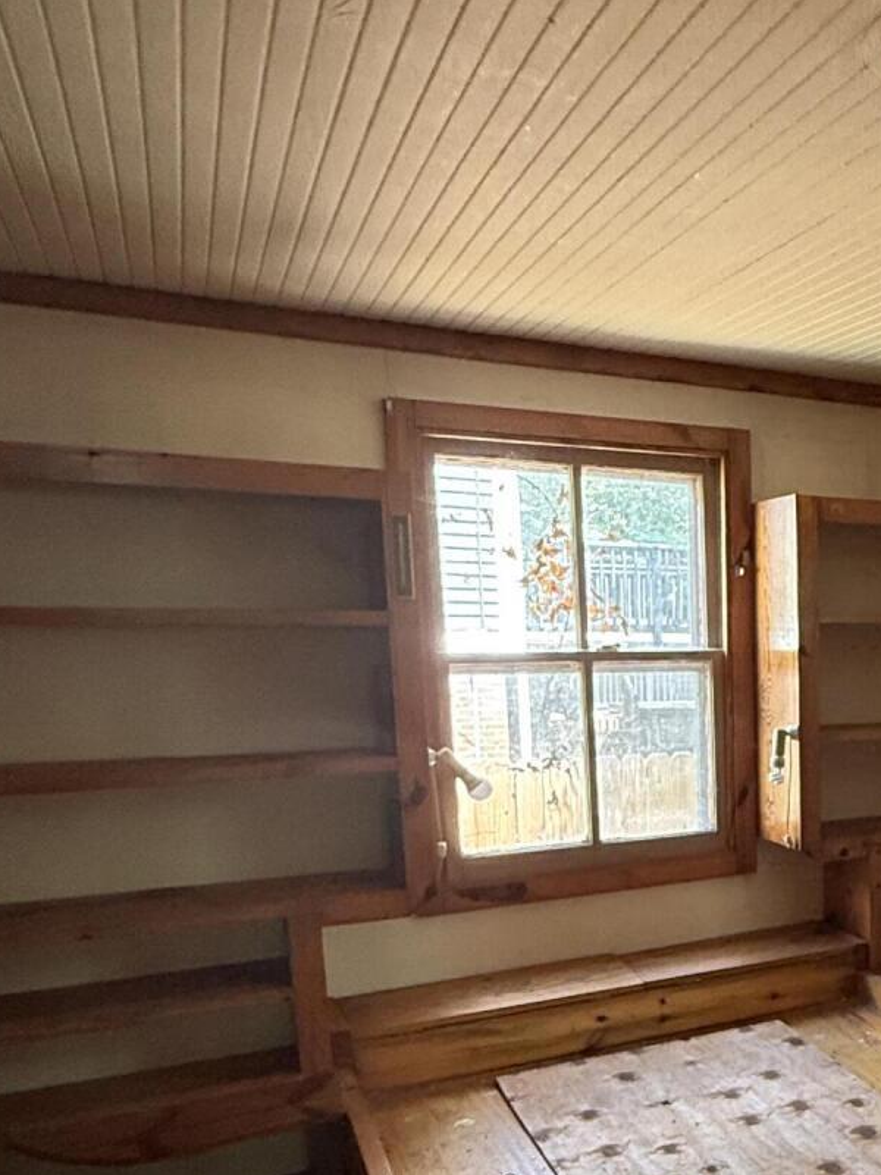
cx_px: 966
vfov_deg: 51.2
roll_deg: -2.2
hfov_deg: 35.0
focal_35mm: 35
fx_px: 1188
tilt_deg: -10.2
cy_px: 828
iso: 320
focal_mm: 2.22
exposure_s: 1/67
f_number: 2.2
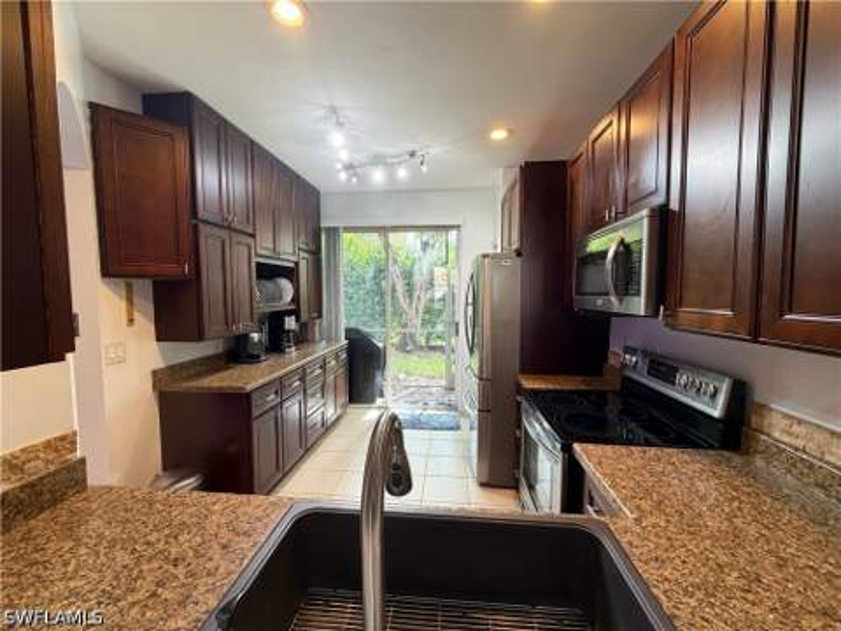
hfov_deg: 102.1
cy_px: 316
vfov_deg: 85.7
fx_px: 340
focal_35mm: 14
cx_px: 420
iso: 250
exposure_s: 1/60
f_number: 2.2
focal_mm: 2.22
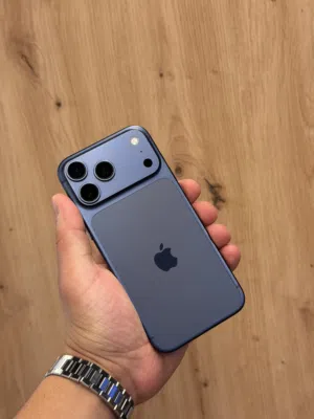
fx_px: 581
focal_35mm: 48
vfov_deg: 39.7
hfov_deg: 30.3
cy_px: 210
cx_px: 157
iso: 80
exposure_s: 1/50
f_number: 1.78
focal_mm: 6.76
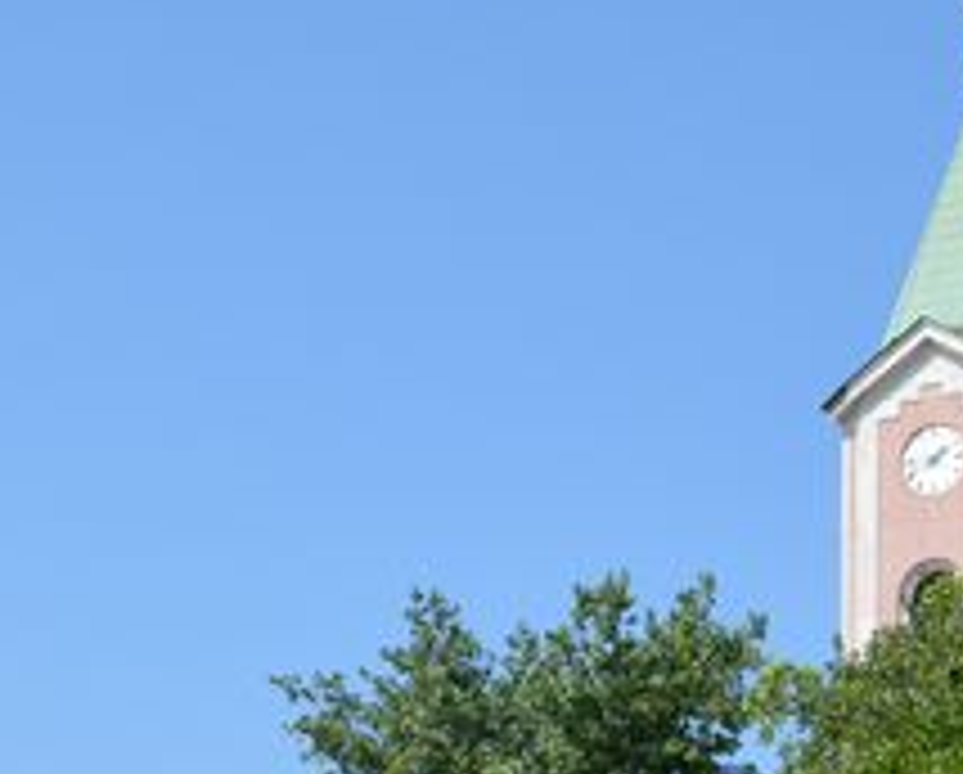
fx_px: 3712
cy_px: 1008
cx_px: 567
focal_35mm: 130
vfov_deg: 11.6
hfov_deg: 14.8
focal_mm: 22
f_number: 10
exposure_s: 1/400
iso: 250
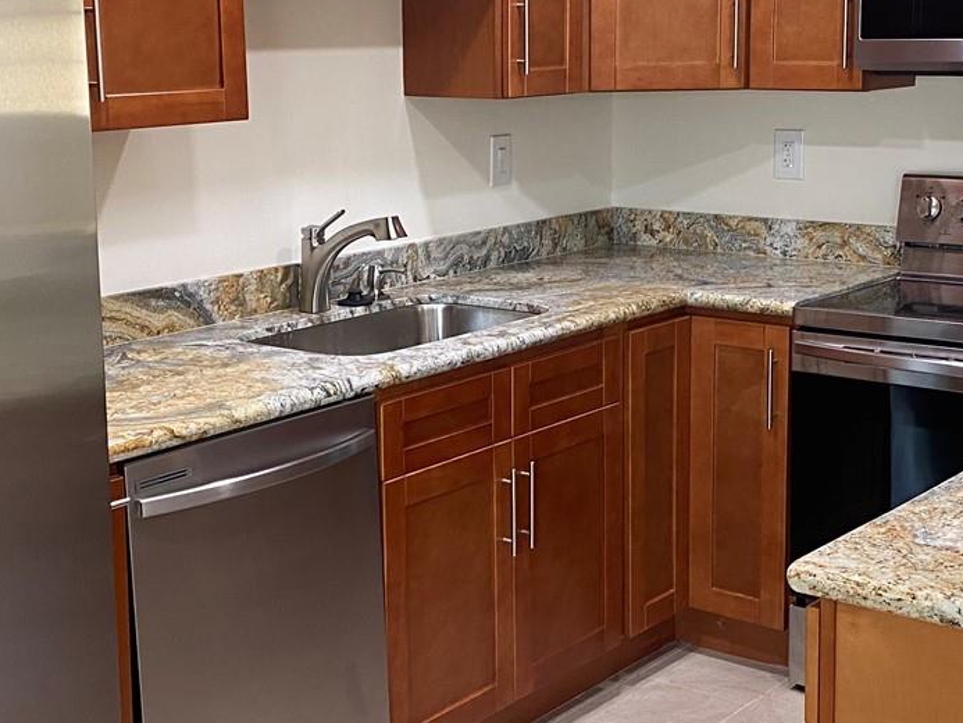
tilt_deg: -12.3
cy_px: 311
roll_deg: +2.0
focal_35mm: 60
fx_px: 1669
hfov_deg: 32.2
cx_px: 484
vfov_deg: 24.4
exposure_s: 1/60
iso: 125
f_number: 1.8
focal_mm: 4.25
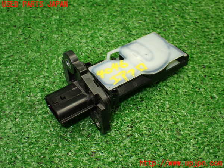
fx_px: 285
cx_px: 112
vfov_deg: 32.9
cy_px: 84
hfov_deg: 42.9
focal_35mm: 44
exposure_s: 1/160
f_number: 2.9
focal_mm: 7.84
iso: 800
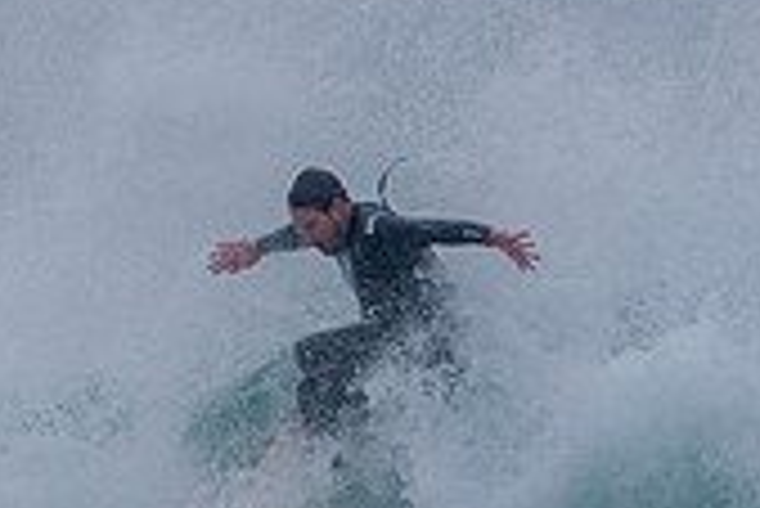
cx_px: 630
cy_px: 835
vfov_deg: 0.7
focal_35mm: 2099
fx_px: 44349
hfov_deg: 1.0
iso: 280
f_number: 5.6
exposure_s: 1/2000
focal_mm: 500
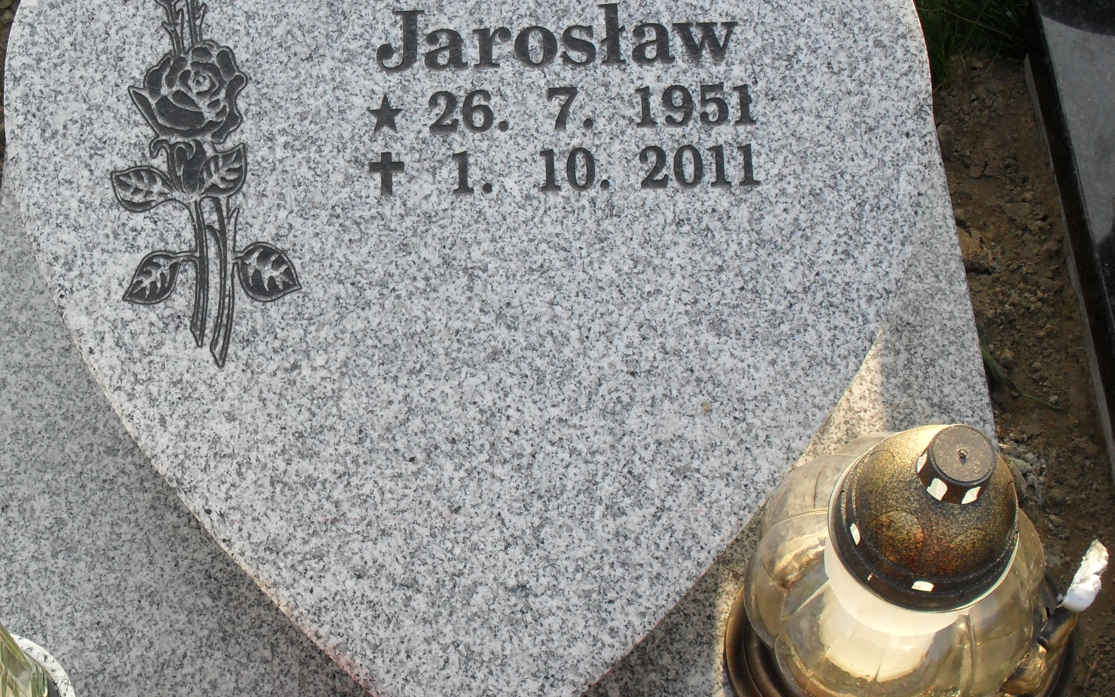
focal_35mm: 58
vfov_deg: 22.3
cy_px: 418
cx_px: 400
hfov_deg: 34.9
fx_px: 1762
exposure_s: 1/250
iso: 100
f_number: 3.2
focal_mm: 6.3
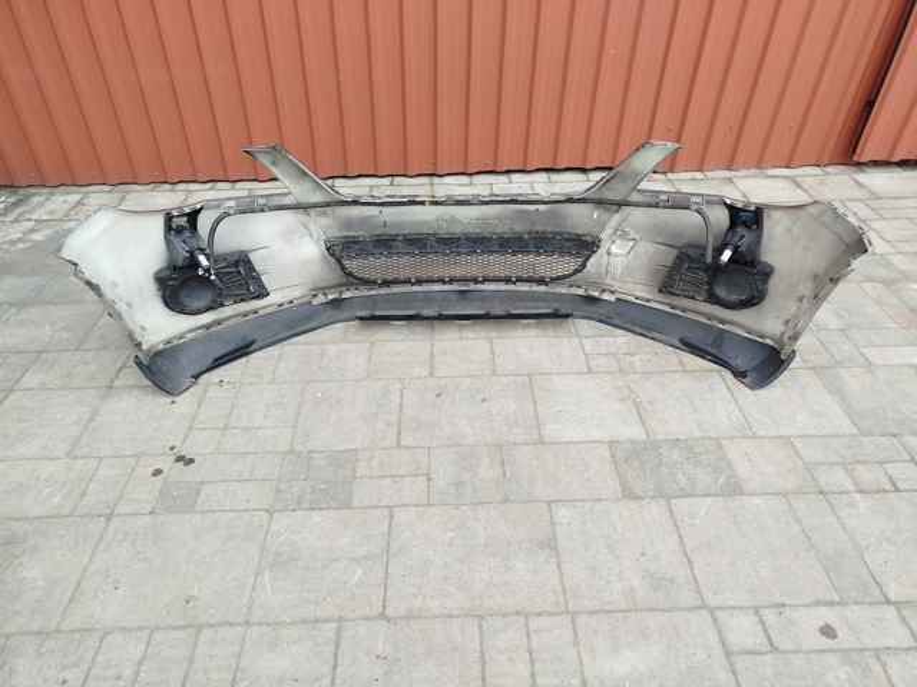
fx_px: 636
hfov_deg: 71.6
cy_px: 344
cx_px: 458
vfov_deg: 56.8
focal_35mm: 24
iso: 50
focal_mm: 5.31
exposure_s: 1/100
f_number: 1.7
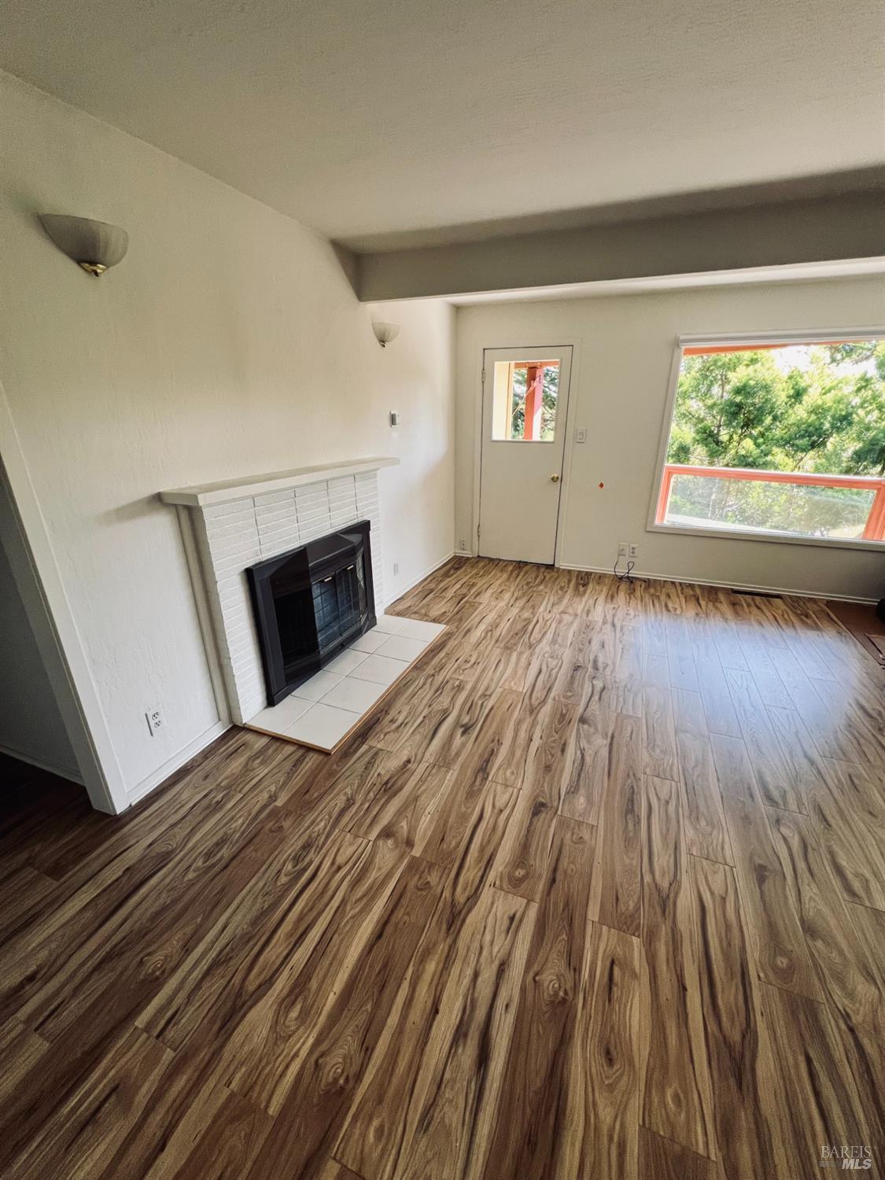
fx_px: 443
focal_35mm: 13
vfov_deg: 106.2
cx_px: 442
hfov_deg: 89.9
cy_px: 590
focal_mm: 1.57
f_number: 1.8
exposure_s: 1/99
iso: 125
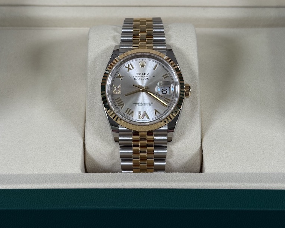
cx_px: 143
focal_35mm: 63
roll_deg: -0.9
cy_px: 58
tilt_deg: -37.5
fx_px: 531
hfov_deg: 30.0
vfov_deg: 24.0
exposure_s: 1/120
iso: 64
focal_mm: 6.76
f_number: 1.78
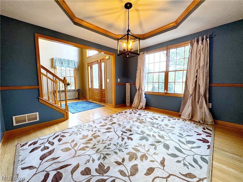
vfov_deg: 85.7
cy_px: 91
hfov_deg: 102.1
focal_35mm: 14
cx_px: 122
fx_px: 98
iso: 160
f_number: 2.2
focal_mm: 2.22
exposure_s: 1/60
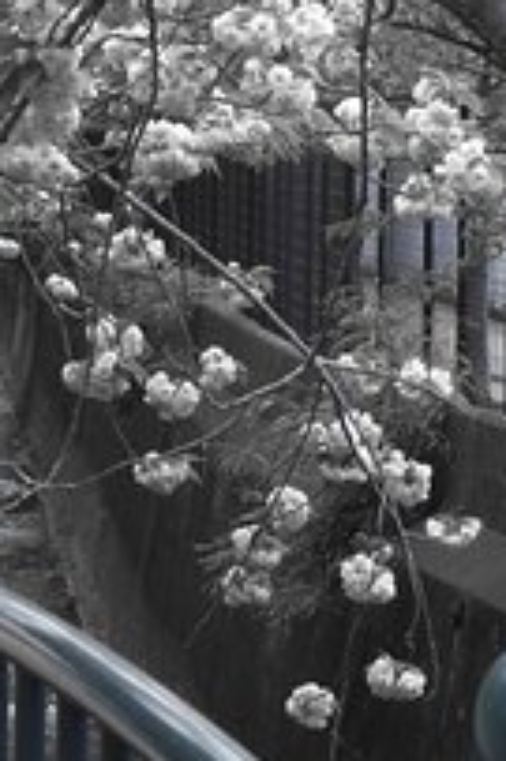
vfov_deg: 8.3
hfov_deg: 5.5
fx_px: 5258
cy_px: 259
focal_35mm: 249
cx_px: 255
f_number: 5.8
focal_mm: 16.9
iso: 200
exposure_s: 1/125
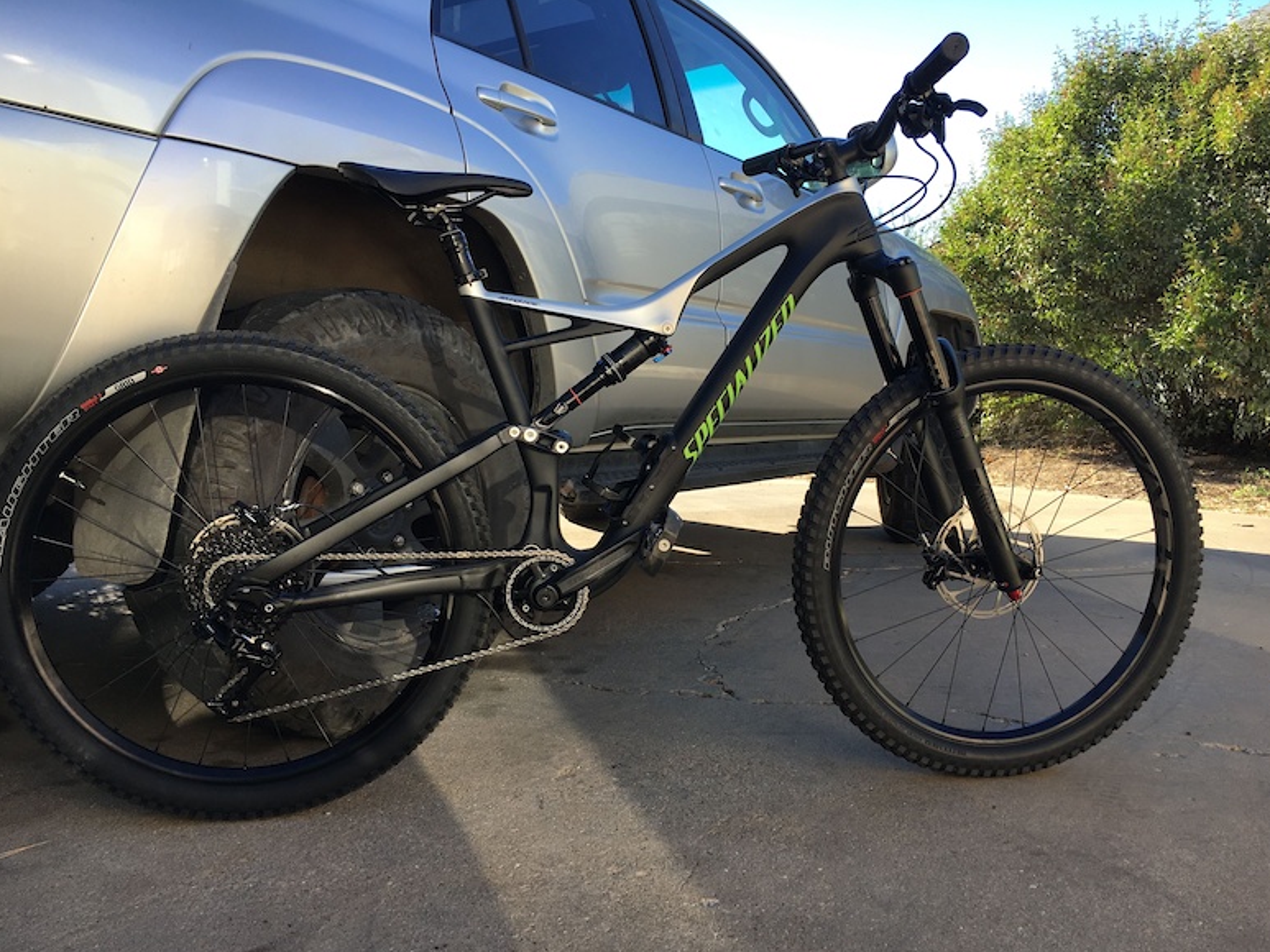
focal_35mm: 30
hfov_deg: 60.0
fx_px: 1101
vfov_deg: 46.8
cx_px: 637
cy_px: 486
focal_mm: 4.15
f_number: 2.2
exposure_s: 1/313
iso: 25
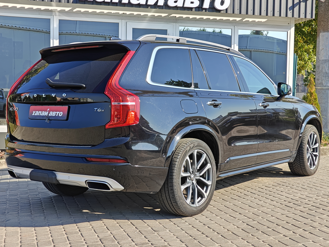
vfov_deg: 30.9
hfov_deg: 40.4
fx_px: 447
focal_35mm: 47
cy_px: 124
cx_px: 164
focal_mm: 7.08
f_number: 2
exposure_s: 1/973
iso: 50
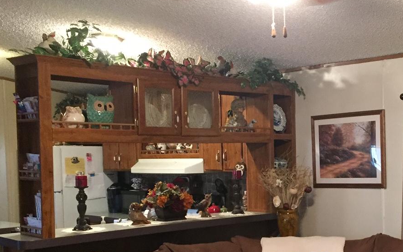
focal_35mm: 57
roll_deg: -0.3
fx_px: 626
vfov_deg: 22.5
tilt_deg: -4.6
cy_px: 200
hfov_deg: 34.6
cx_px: 321
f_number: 2.2
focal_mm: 4.15
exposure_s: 1/15
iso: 320
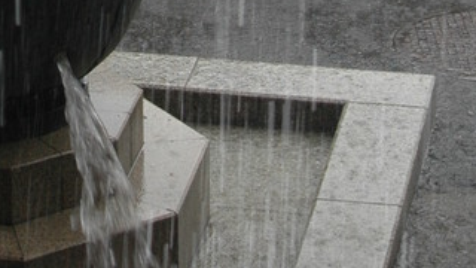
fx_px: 2600
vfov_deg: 5.6
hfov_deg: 10.4
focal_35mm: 206
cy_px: -435
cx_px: -6
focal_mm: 35
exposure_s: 1/60
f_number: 4
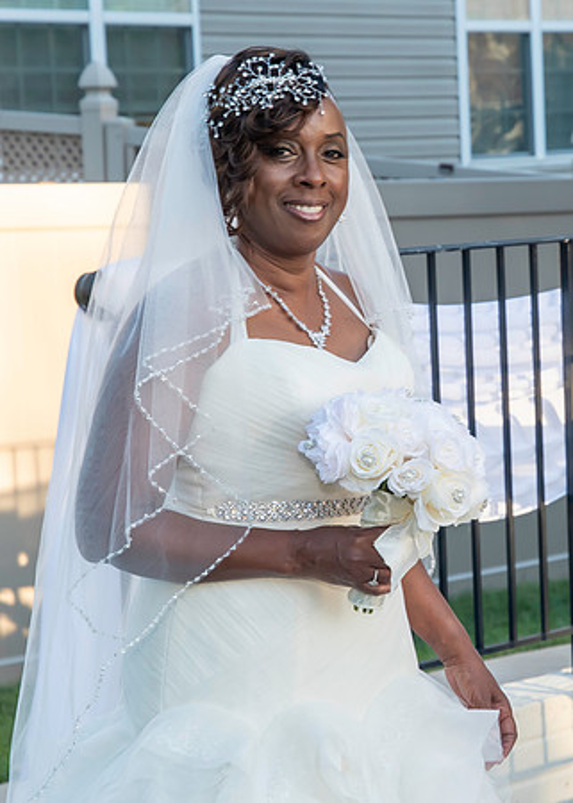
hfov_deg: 9.6
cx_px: 467
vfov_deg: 13.5
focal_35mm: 149
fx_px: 3390
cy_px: 404
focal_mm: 52
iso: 400
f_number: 5.6
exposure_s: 1/250
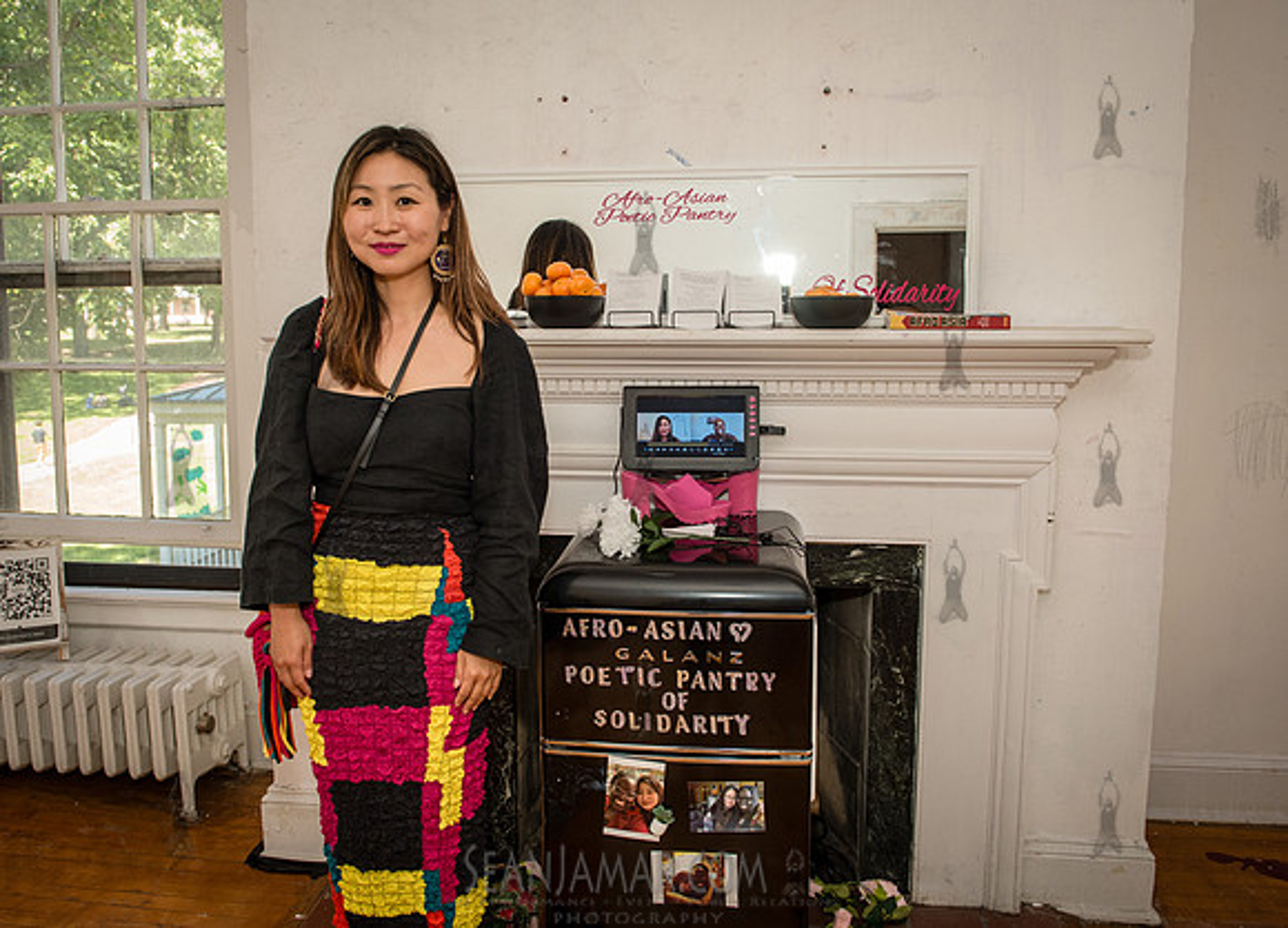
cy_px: 430
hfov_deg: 63.8
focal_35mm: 28
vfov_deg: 48.3
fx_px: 1034
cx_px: 604
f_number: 4.5
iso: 1250
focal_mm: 24
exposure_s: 1/200
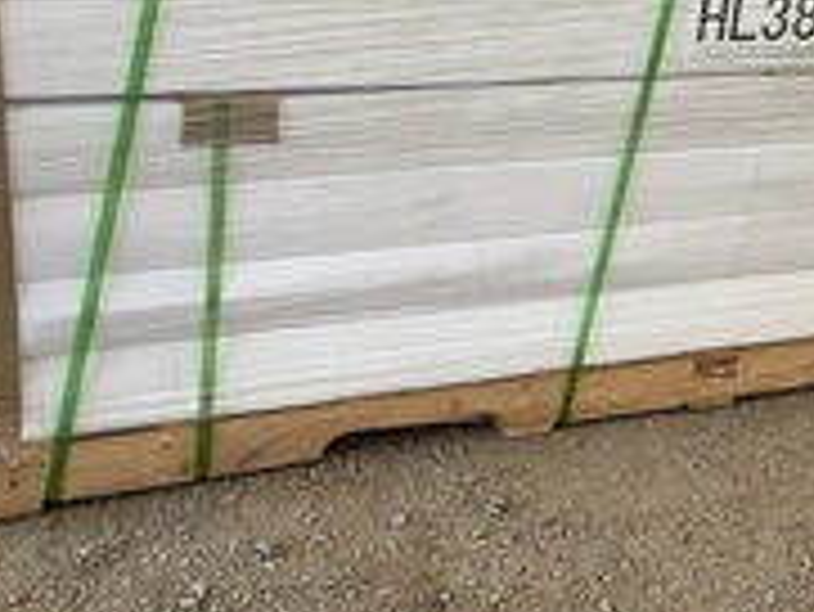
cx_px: 580
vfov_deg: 22.9
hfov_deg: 29.9
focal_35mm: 64
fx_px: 1506
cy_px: 238
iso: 25
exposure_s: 1/122
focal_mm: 3
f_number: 1.8
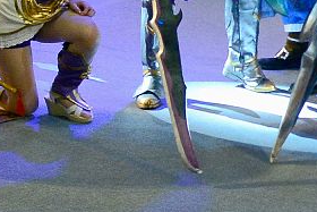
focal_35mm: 60
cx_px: 414
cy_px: -129
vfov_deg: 19.1
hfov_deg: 27.7
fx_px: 529
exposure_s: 1/125
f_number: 5.6
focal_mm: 14
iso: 1250
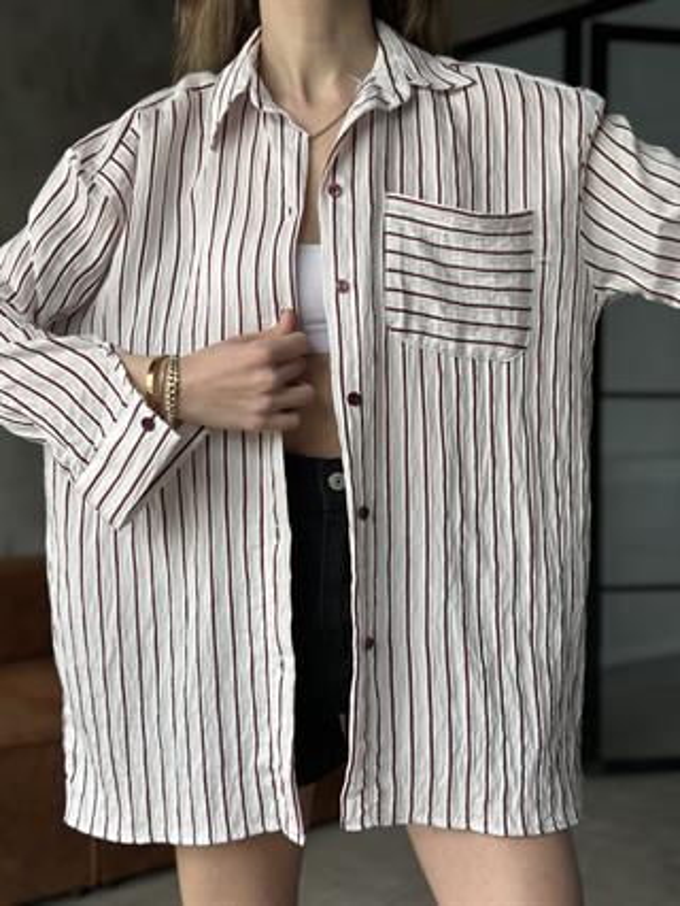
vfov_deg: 39.6
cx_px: 340
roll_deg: -0.4
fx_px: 1256
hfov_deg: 30.3
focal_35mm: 48
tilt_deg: -1.7
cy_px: 453
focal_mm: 6.86
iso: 64
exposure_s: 1/121
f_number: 1.78
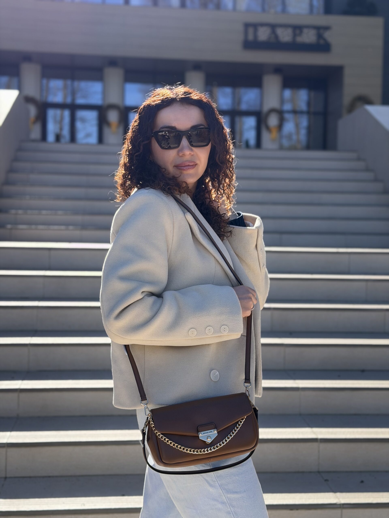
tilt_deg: -0.9
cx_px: 194
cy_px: 259
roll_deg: -1.0
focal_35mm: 48
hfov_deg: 30.3
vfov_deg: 39.7
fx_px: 719
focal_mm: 6.76
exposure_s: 1/2146
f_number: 1.78
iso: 80
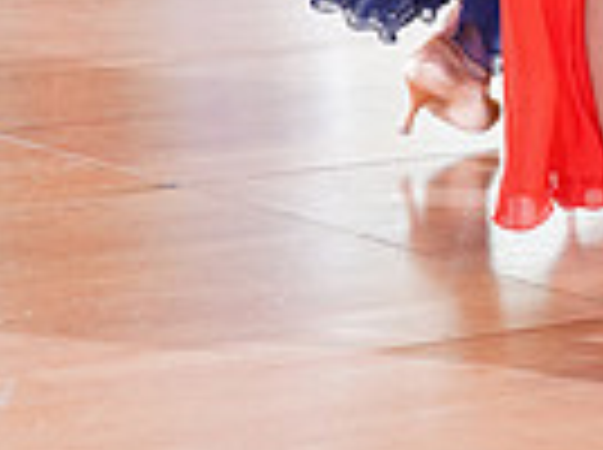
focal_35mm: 254
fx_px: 4417
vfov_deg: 5.6
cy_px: -630
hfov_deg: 7.7
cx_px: 830
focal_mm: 61
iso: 2000
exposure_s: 1/160
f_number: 5
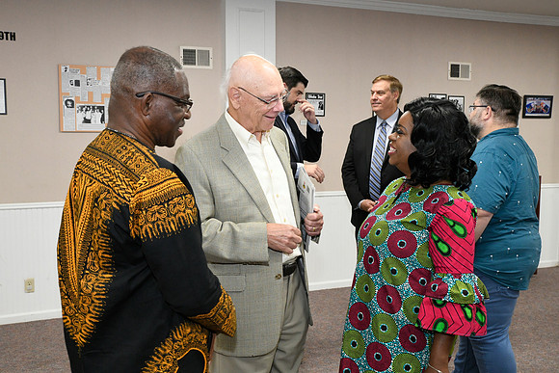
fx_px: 699
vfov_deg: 29.9
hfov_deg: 43.6
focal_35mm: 45
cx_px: 280
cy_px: 186
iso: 6400
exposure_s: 1/80
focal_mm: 45
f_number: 11
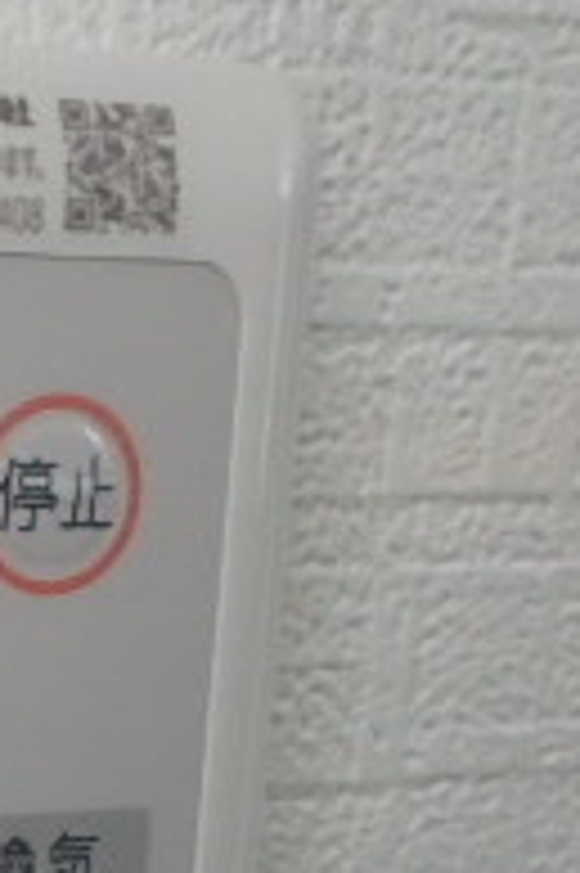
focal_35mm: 72
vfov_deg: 26.7
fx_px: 1743
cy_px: 855
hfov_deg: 15.6
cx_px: -526
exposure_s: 1/30
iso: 320
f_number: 3.5
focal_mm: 3.7
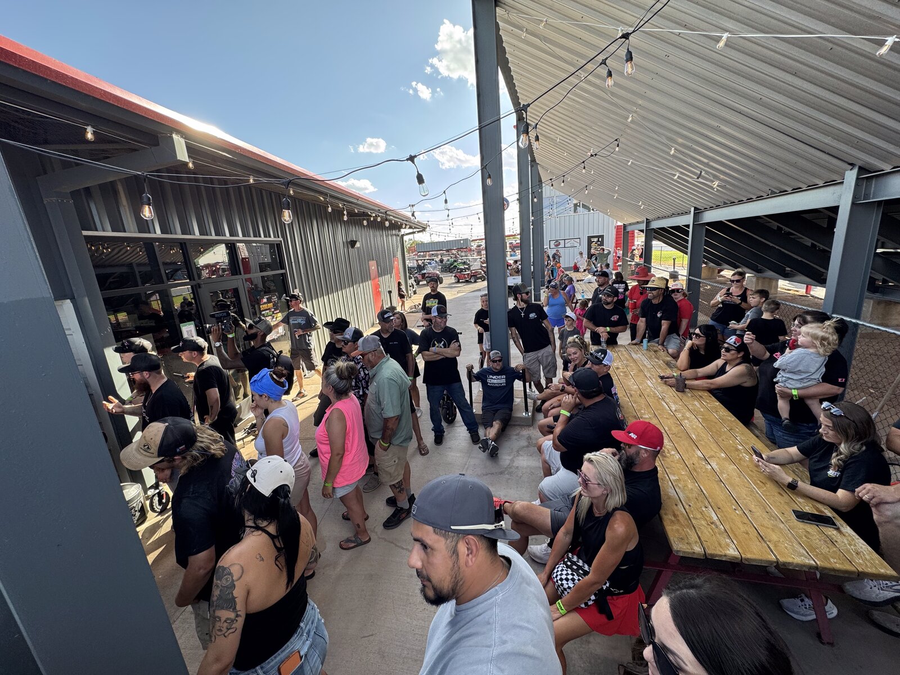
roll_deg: +5.2
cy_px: 338
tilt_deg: -14.6
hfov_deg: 102.1
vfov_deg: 85.7
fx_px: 364
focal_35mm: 14
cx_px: 450
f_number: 2.2
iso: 40
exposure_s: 1/228
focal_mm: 2.22
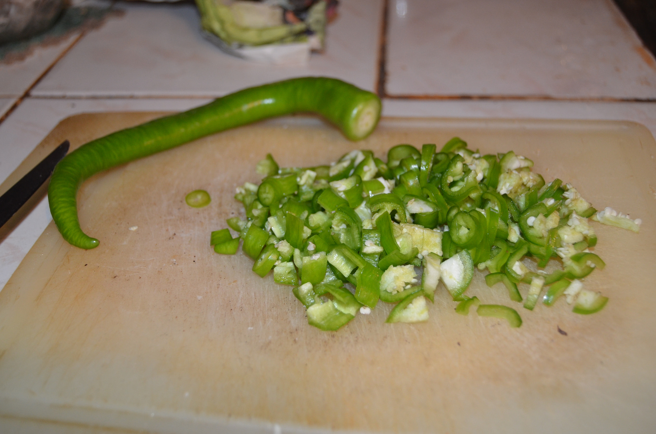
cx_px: 328
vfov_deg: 34.1
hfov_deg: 49.6
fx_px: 709
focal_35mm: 39
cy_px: 217
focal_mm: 26
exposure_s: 1/60
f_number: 4
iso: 640
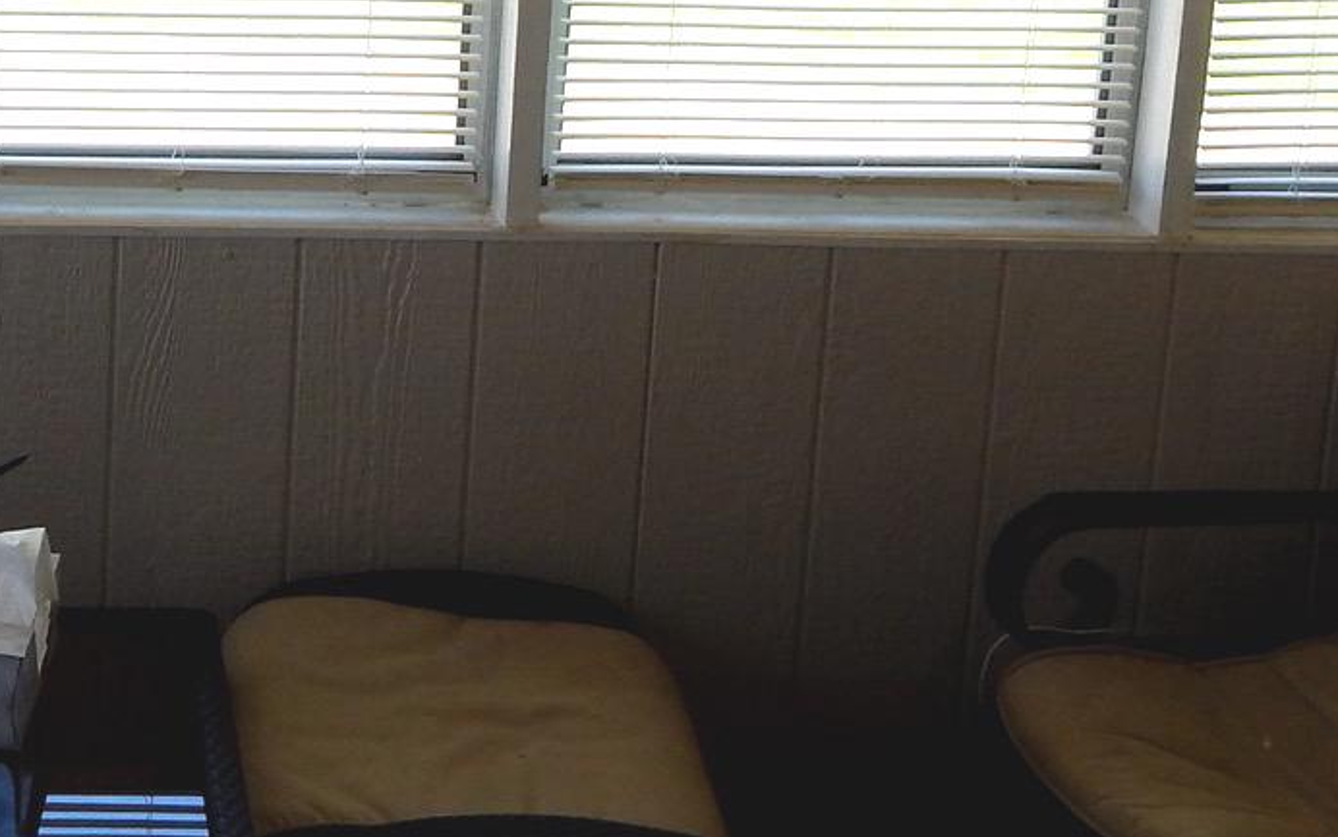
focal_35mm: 69
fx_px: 2517
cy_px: -15
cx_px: 174
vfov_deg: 18.4
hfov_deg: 28.8
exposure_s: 1/160
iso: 125
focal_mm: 4
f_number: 3
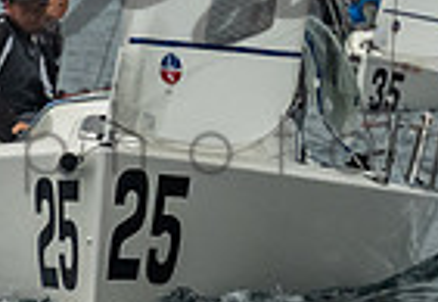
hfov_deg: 1.6
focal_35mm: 1289
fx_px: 15837
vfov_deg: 1.1
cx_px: 919
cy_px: -271
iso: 800
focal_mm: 200
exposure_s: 1/3200
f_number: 9
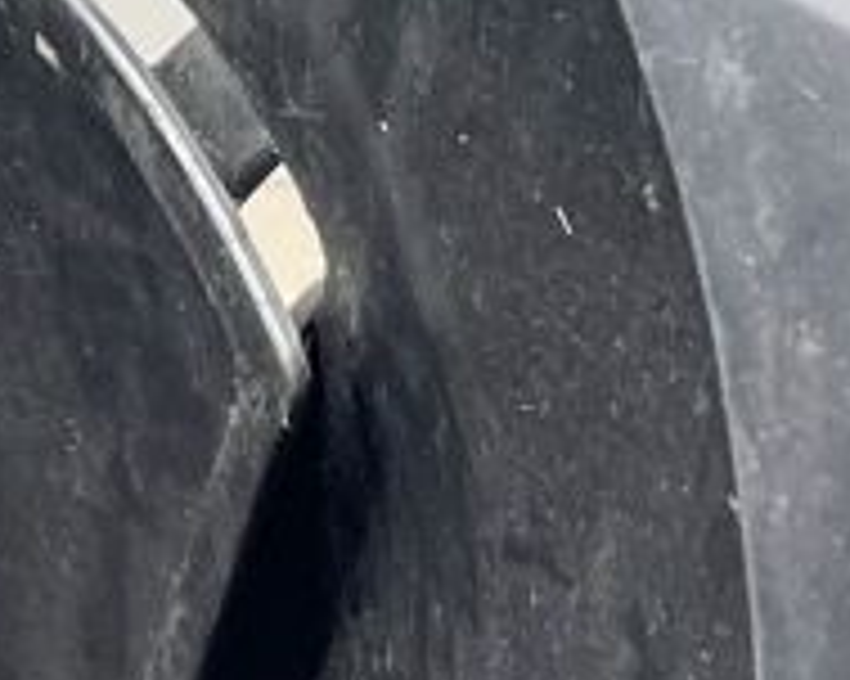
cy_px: -437
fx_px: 4048
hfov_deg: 11.4
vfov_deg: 9.3
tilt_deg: -45.2
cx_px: -499
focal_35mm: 161
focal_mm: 4.2
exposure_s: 1/100
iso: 125
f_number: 1.6
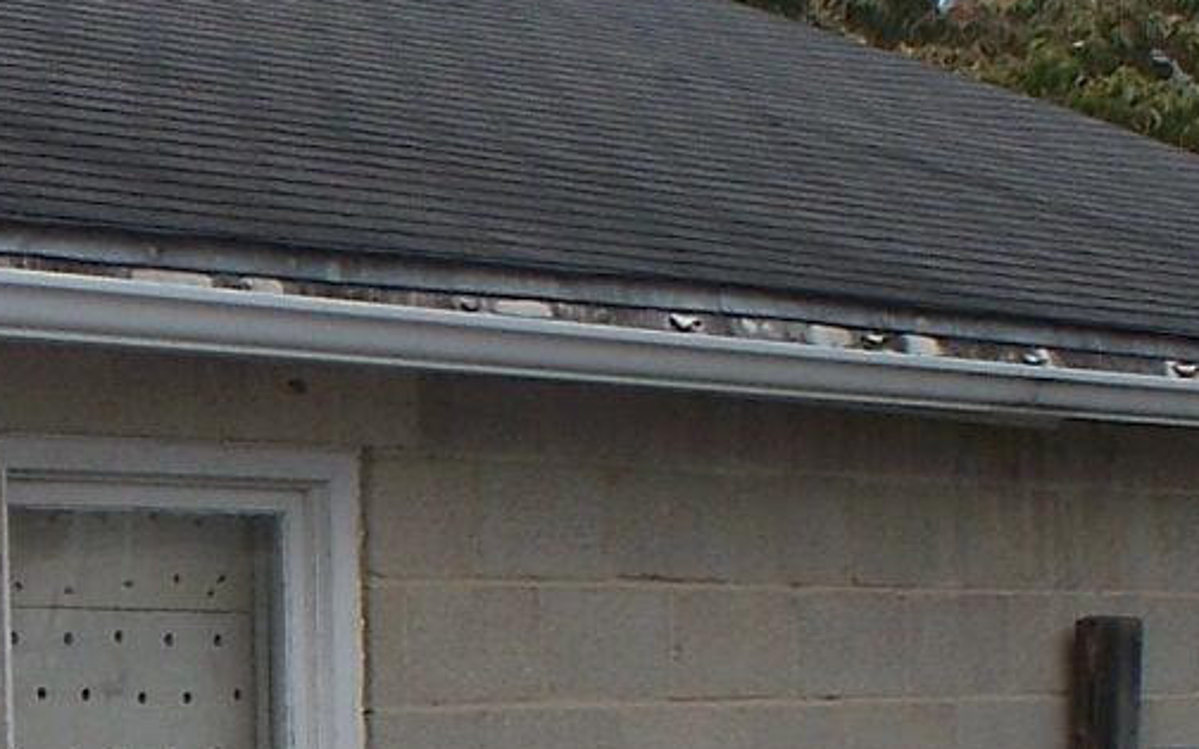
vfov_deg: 8.3
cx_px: -183
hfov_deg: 13.2
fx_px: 5065
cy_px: 973
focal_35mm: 155
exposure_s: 1/640
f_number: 5
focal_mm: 7.54
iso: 80
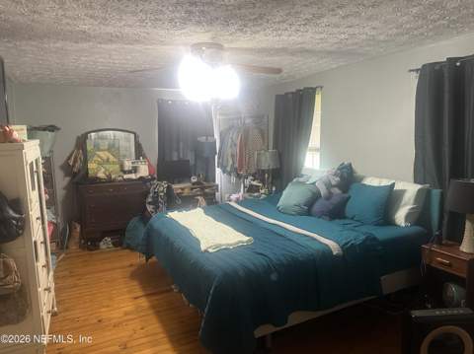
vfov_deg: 56.7
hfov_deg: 71.7
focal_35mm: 24
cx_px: 237
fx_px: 328
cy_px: 177
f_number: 1.78
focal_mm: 6.86
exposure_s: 1/60
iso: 250
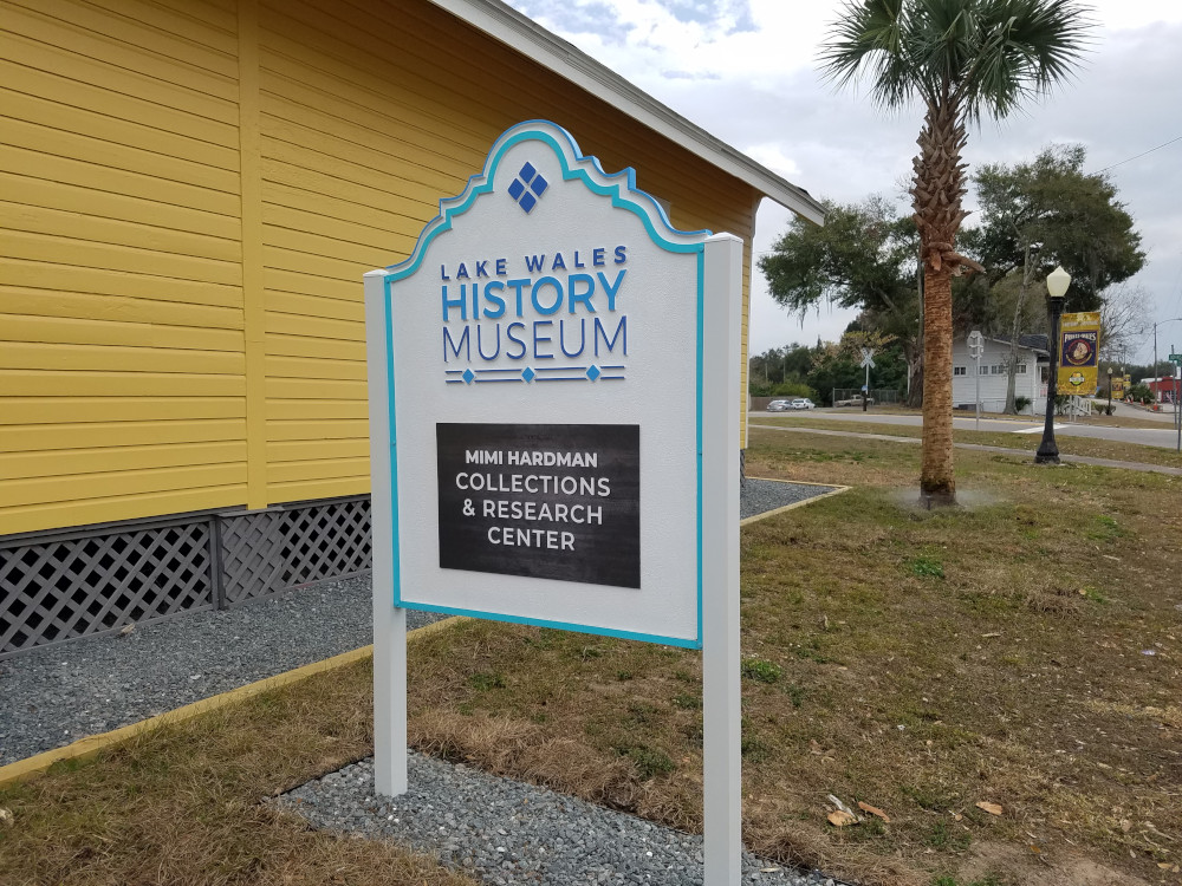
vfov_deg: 53.1
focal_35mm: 26
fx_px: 888
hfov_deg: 67.3
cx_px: 591
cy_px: 443
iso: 50
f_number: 1.7
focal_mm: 4.2
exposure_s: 1/2232
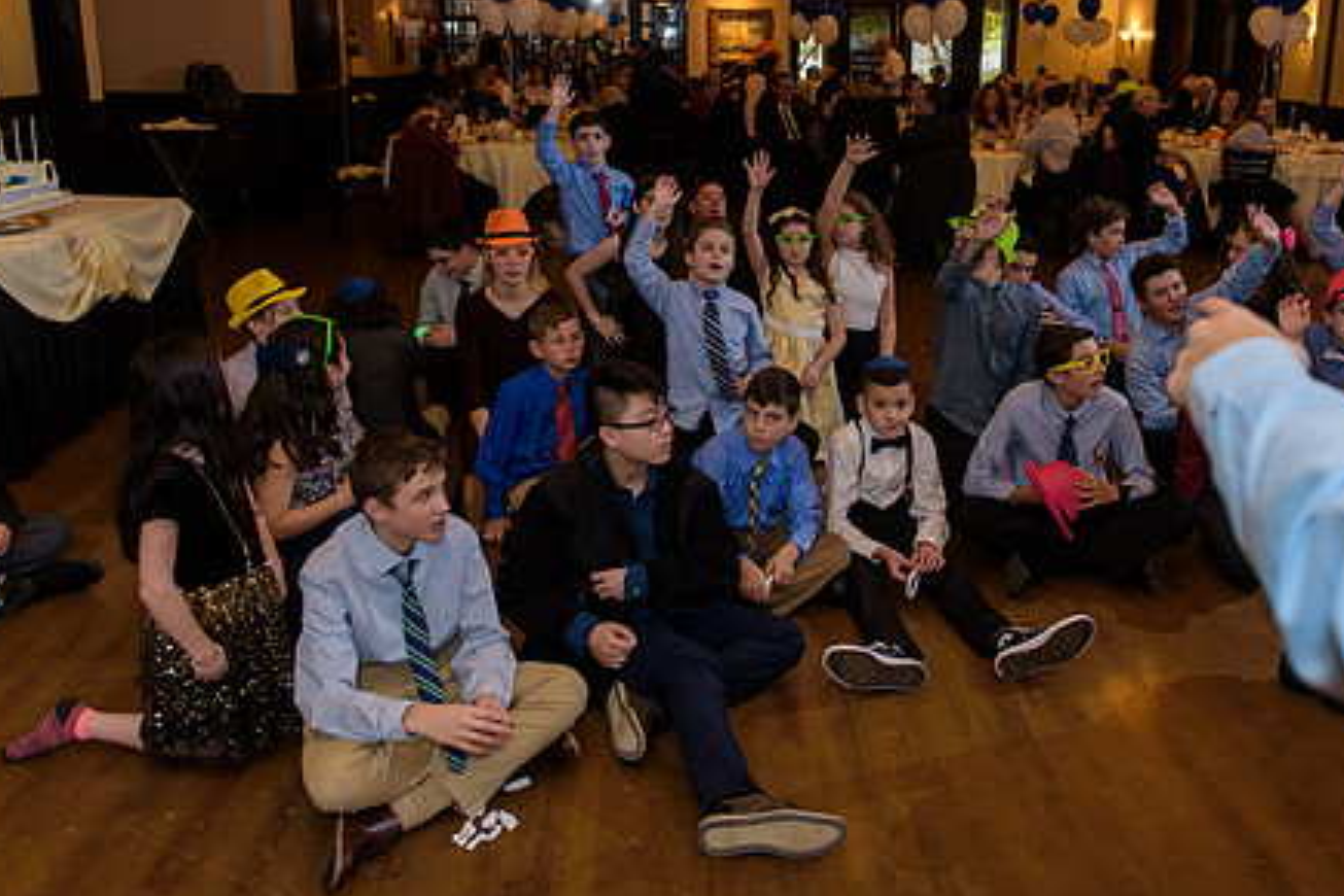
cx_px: 803
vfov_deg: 40.7
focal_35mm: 32
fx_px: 1195
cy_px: 317
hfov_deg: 58.3
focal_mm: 24
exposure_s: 1/125
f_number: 3.2
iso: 1600
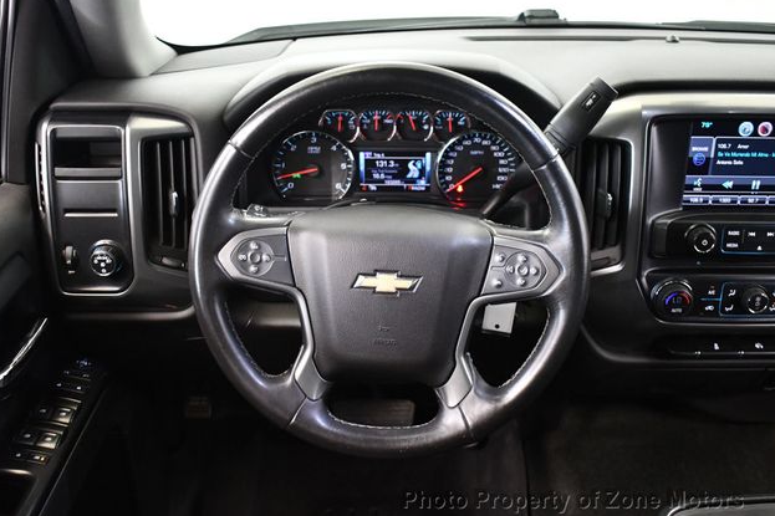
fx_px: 818
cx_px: 387
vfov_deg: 35.0
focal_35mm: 38
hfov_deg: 50.7
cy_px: 257
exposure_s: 1/60
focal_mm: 25
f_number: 4
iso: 4500
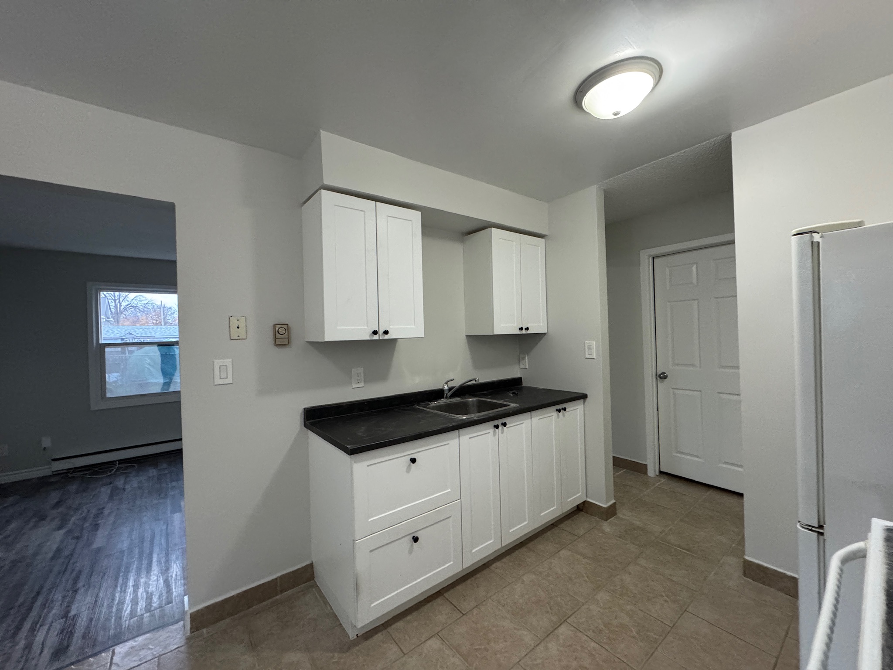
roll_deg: +1.1
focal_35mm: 14
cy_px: 335
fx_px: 361
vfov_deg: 85.7
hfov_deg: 102.1
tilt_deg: +0.4
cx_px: 446
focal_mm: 2.22
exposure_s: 1/60
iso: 640
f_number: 2.2
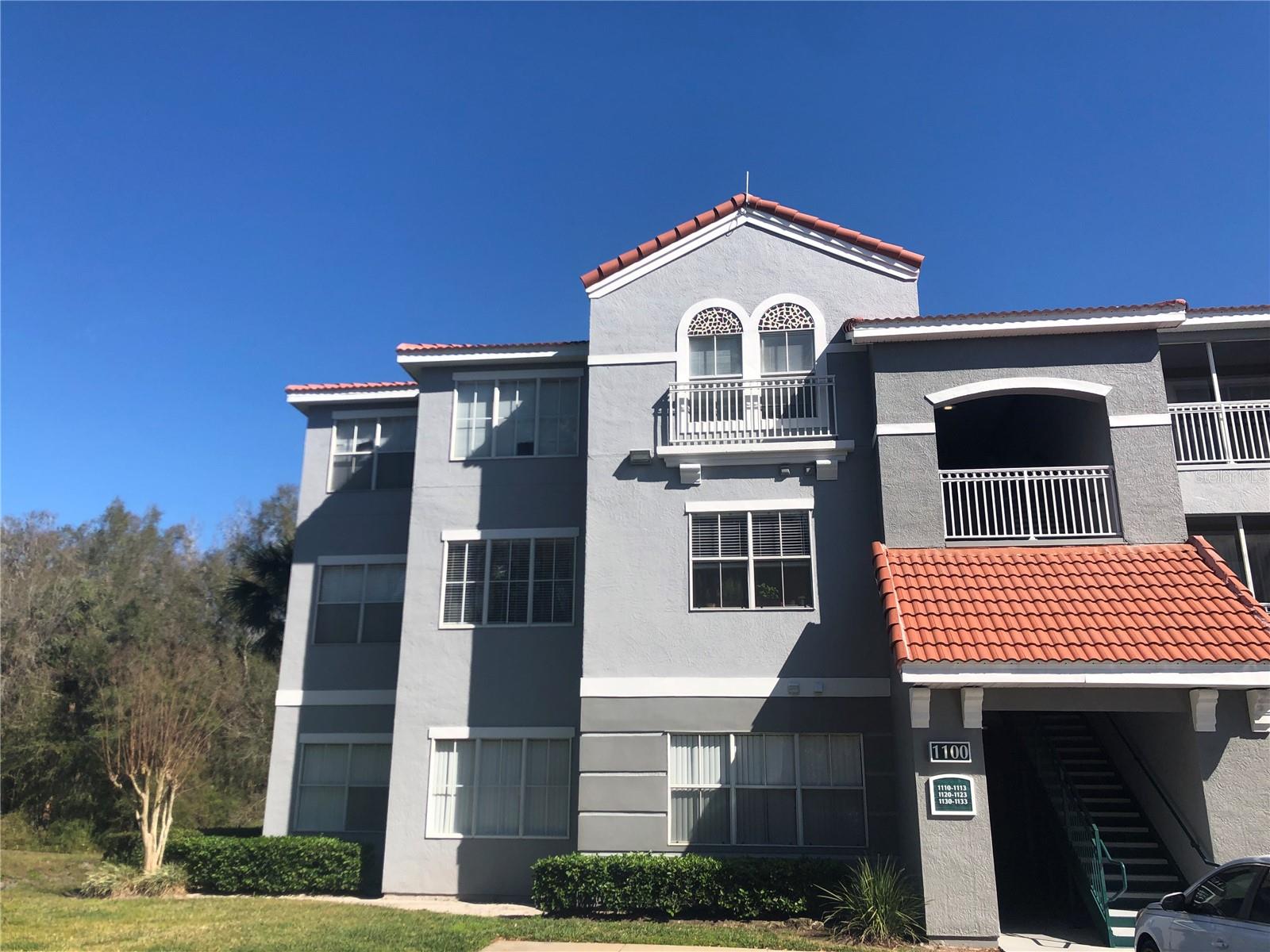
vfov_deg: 49.7
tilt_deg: +18.4
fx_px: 1027
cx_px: 635
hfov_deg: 63.4
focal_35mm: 28
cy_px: 476
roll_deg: -0.4
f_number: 1.8
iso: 20
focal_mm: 4
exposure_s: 1/1946
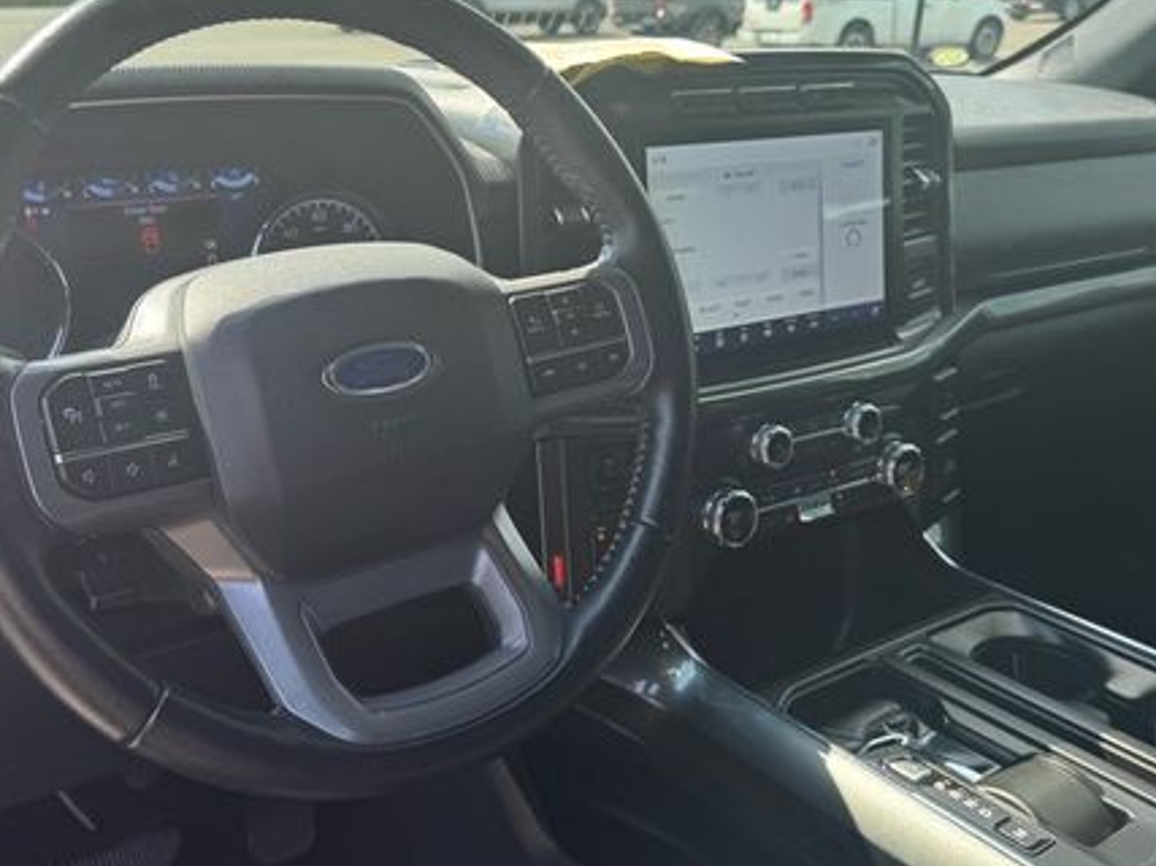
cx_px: 514
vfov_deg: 39.4
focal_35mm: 36
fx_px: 1202
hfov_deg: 51.3
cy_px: 333
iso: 80
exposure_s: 1/558
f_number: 1.78
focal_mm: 6.76
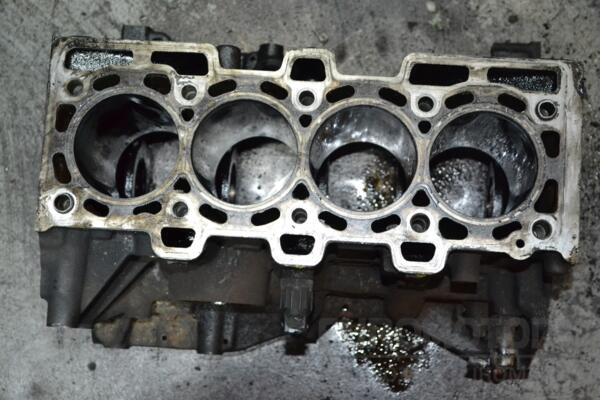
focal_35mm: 66
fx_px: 1100
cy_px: 200
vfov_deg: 20.6
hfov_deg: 30.5
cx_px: 300
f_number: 7.1
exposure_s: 1/60
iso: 3200
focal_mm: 44
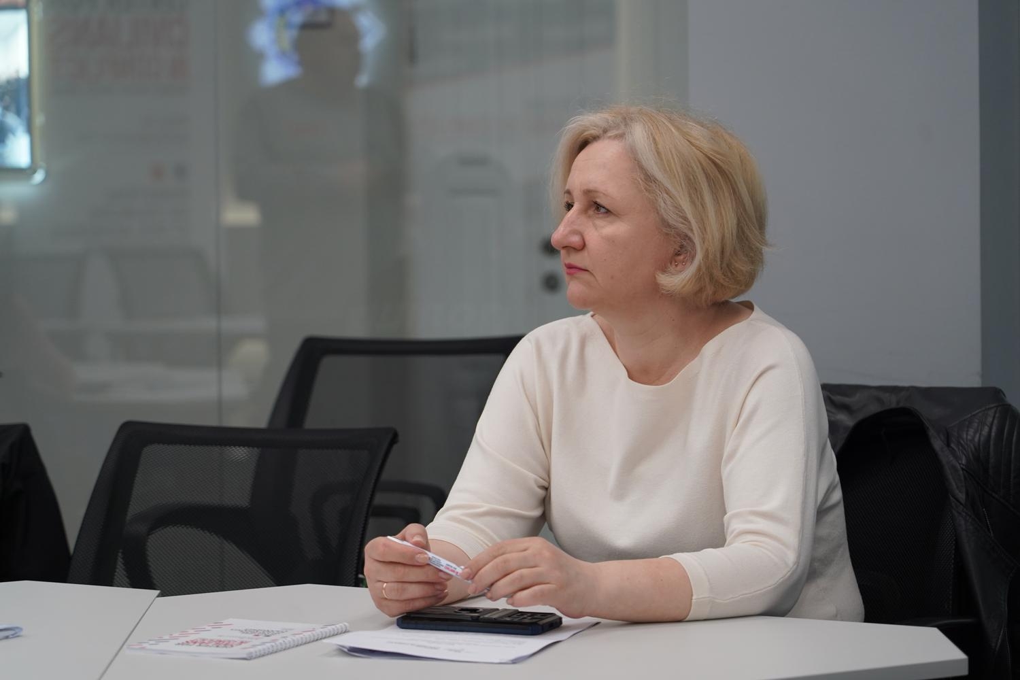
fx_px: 2975
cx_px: 510
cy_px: 340
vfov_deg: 13.0
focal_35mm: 105
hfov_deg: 19.5
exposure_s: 1/160
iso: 1000
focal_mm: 105
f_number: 4
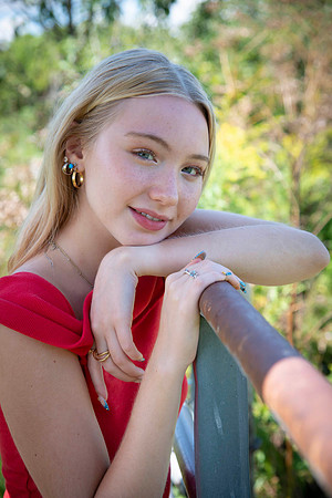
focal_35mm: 82
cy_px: 249
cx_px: 166
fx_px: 1134
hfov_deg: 16.7
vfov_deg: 24.8
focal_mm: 82
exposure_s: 1/320
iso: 160
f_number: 5.6
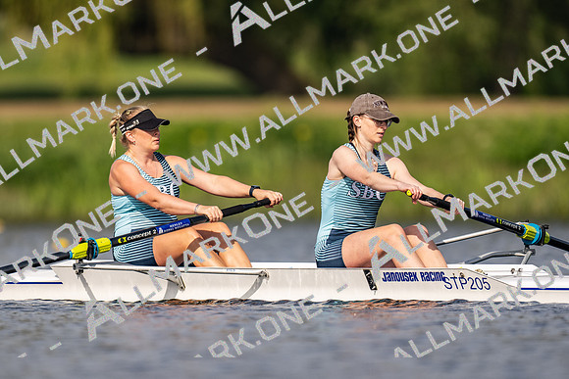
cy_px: 190
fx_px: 14235
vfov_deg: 1.5
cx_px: 284
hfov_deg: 2.3
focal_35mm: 900
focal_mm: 600
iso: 220
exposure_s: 1/2500
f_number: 4
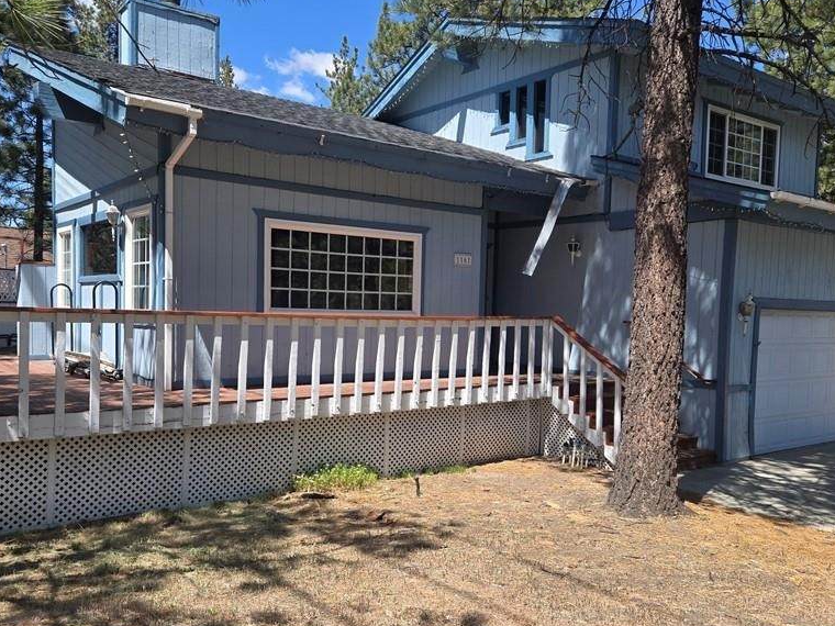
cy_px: 338
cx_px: 401
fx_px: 748
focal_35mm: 31
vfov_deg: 45.4
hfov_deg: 58.3
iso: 25
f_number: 1.8
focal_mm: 5.4
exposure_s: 1/1027
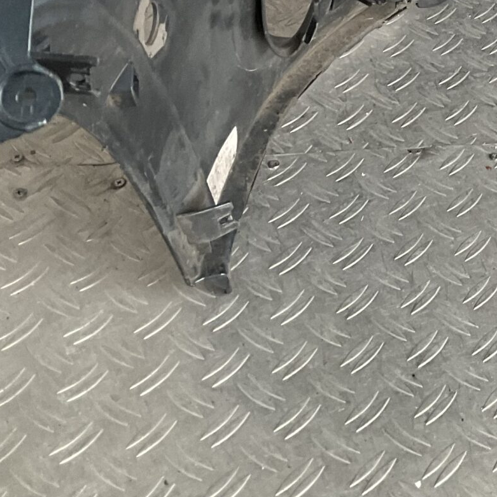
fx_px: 1364
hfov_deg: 19.4
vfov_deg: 19.7
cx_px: 608
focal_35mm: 84
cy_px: -65
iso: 80
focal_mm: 3
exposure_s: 1/60
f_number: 1.8
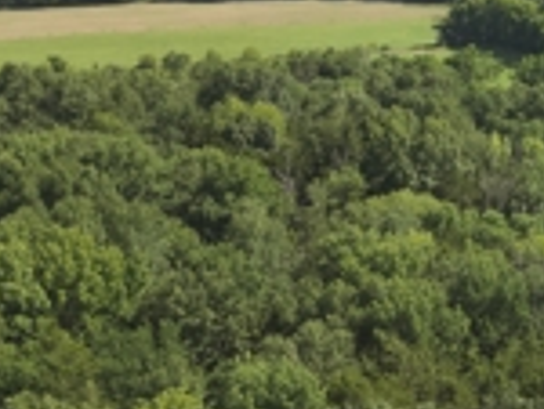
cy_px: 98
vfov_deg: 22.8
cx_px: 718
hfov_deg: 25.7
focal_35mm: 64
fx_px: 1007
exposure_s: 1/800
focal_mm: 4.4
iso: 100
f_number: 2.8
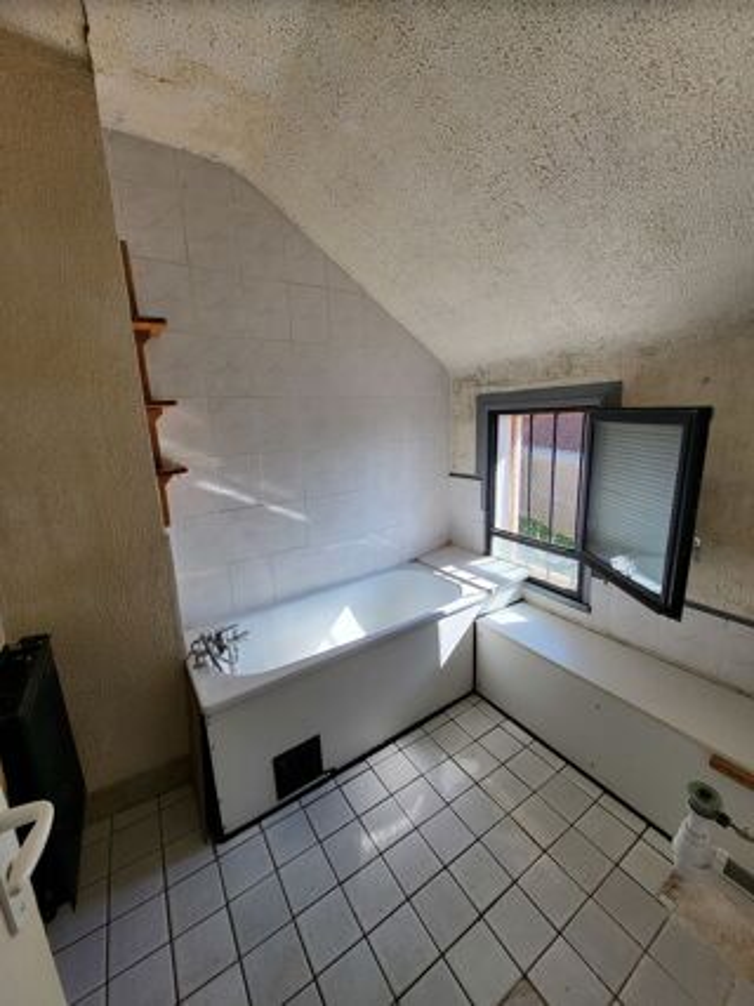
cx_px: 377
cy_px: 503
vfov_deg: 106.2
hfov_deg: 89.9
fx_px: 378
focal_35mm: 13
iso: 32
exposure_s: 1/109
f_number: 2.2
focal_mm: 1.74
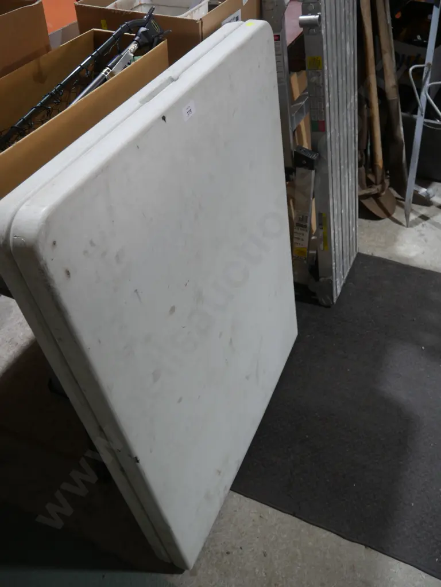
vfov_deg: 60.0
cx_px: 220
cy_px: 294
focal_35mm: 30
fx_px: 510
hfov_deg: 46.8
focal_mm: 15
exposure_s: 1/60
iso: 320
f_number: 3.6
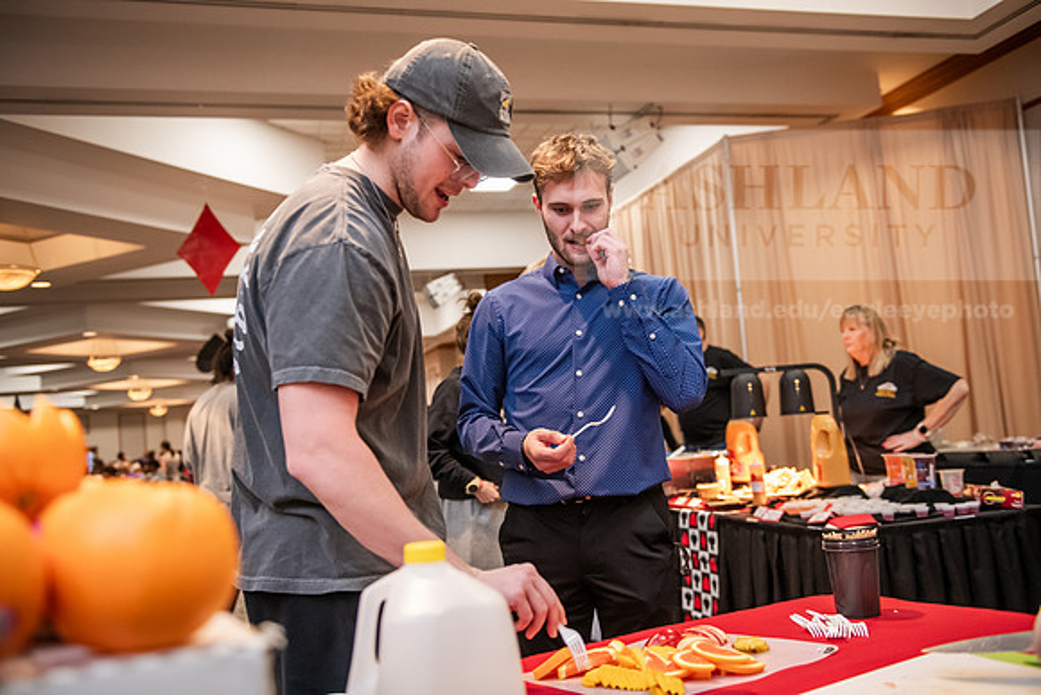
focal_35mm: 35
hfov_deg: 54.4
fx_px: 1012
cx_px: 520
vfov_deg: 37.9
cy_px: 348
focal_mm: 35
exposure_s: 1/200
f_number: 3.2
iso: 2500
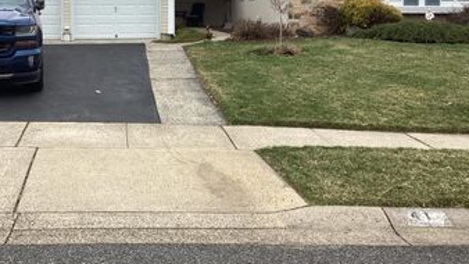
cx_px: 186
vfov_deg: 23.6
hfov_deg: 41.1
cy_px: 53
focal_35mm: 50
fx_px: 622
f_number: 2.4
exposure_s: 1/708
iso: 25
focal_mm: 3.3
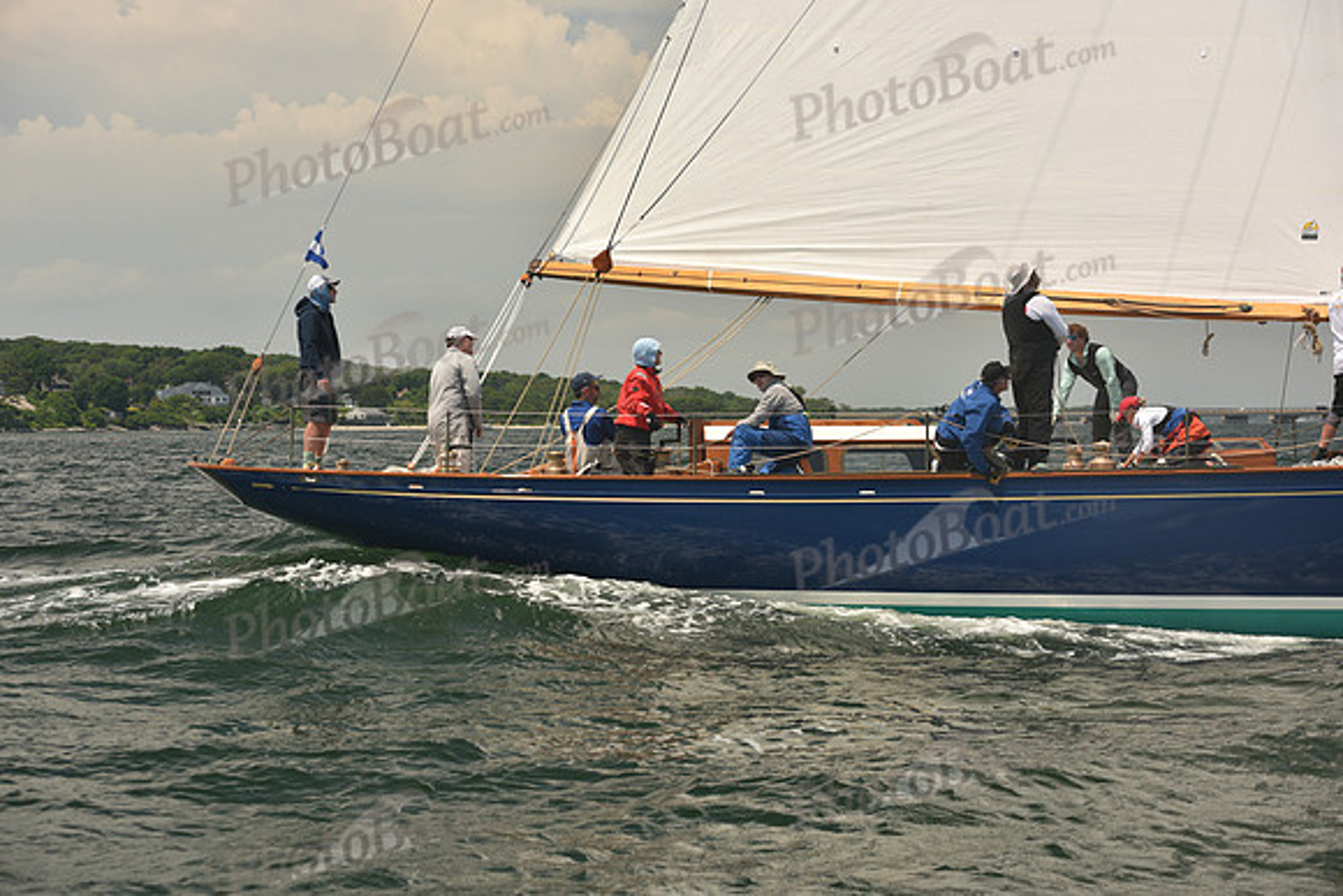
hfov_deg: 28.8
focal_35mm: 70
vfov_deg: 19.5
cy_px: 448
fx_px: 2612
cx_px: 672
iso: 250
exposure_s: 1/640
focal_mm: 70
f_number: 6.3
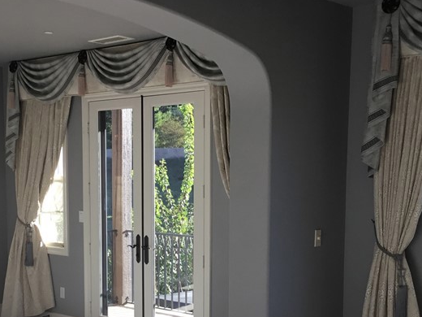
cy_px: 251
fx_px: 744
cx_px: 178
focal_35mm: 61
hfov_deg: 31.6
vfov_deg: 23.7
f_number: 2.4
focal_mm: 3.3
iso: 25
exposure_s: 1/123
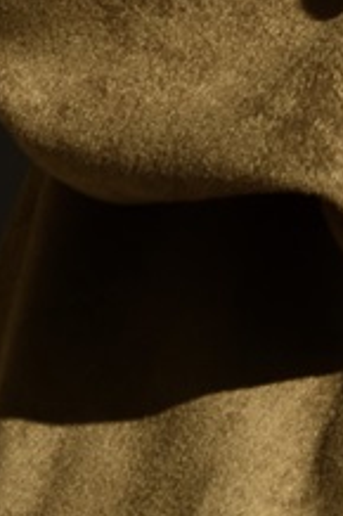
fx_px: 27474
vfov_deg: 1.1
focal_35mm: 1919
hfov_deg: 0.7
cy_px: -747
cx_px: 1022
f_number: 6.3
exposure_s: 1/500
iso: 100
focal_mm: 185
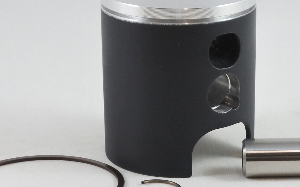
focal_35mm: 88
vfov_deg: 14.8
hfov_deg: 23.5
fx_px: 719
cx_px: 178
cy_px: 89
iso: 500
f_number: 4.5
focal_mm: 17.2
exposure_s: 1/125
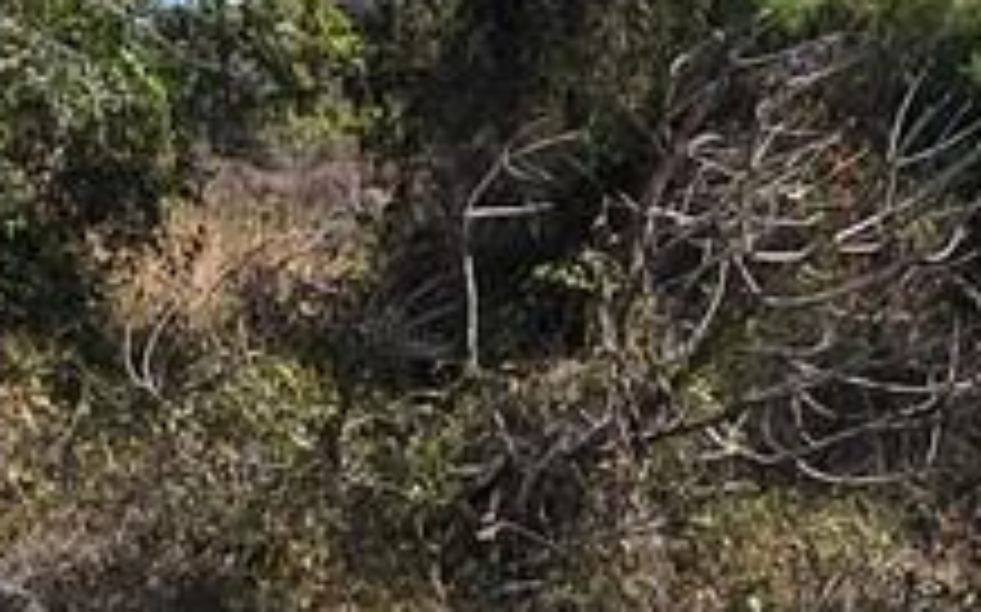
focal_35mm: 101
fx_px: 2699
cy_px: 832
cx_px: 436
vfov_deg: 12.5
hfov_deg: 20.6
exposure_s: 1/1819
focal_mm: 2.2
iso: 40
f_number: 1.9
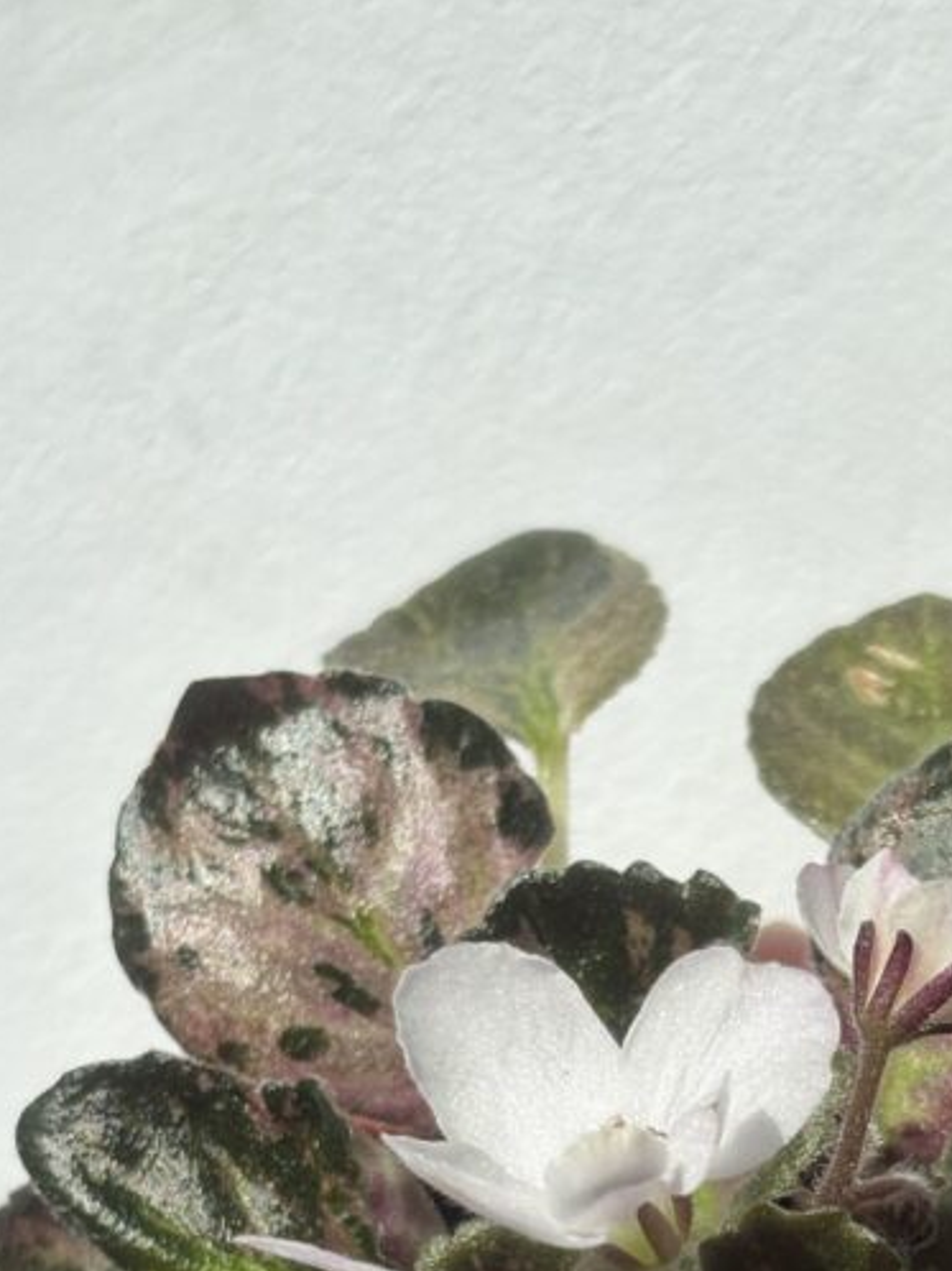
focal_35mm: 107
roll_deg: -3.9
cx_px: 679
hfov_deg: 13.8
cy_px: 1297
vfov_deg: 17.9
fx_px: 3927
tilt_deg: -18.6
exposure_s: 1/4630
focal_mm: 5.96
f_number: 1.6
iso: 32
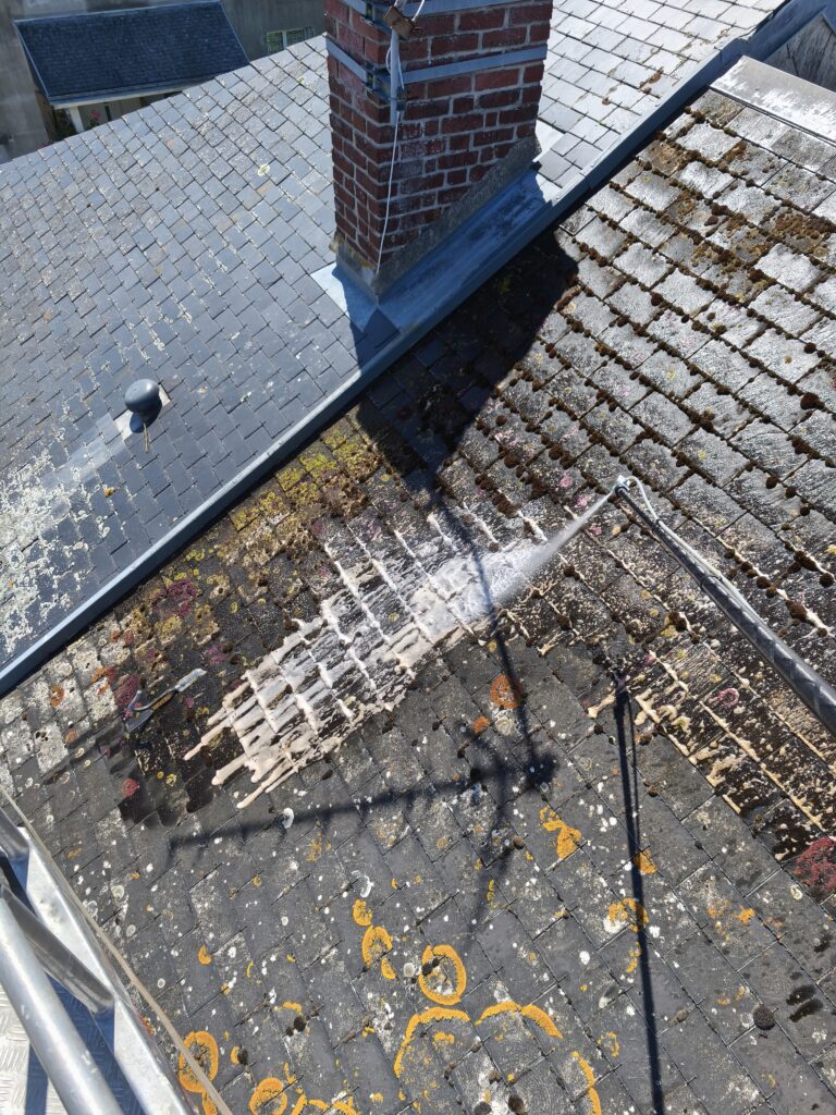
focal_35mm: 23
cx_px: 418
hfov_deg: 58.9
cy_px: 558
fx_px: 741
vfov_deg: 73.9
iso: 80
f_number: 1.7
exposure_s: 1/784
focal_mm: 5.35
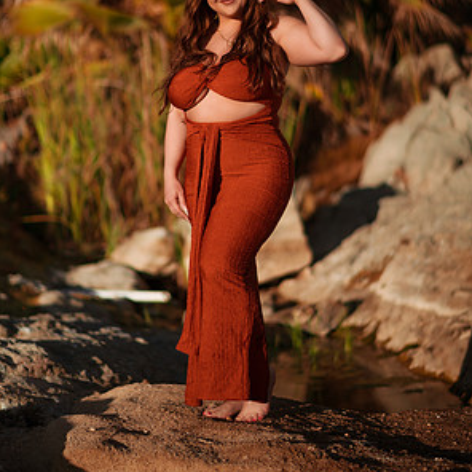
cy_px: 155
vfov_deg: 23.0
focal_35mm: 75
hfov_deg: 23.1
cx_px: 236
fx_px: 1157
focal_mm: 58
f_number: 1.4
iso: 100
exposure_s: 1/8000
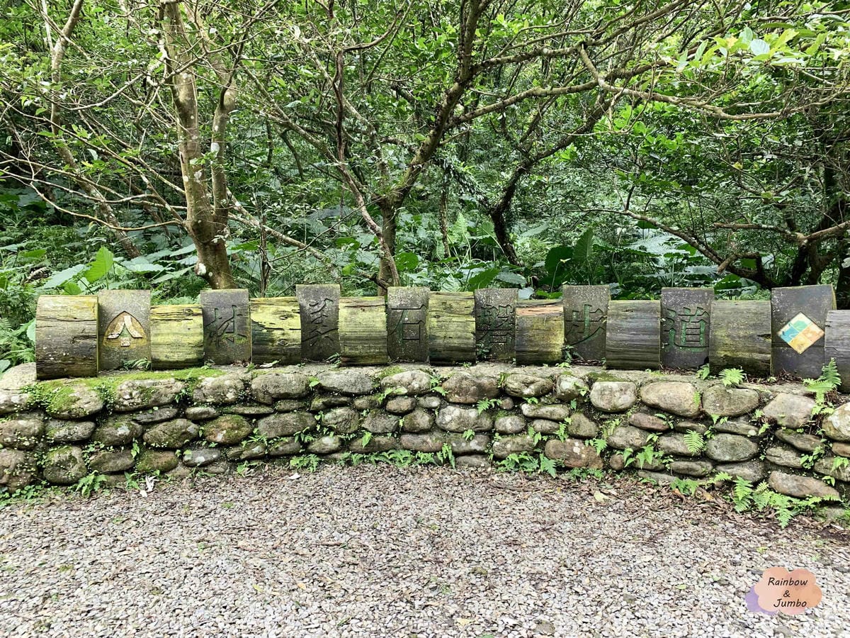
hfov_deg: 67.3
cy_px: 319
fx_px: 638
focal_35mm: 26
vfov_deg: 53.1
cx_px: 425
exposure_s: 1/122
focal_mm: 4.25
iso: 64
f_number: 1.8
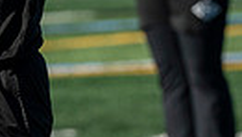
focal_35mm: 930
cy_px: -160
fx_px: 5974
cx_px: 270
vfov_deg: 1.3
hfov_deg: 2.3
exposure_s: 1/2000
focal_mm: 200
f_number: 5
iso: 250
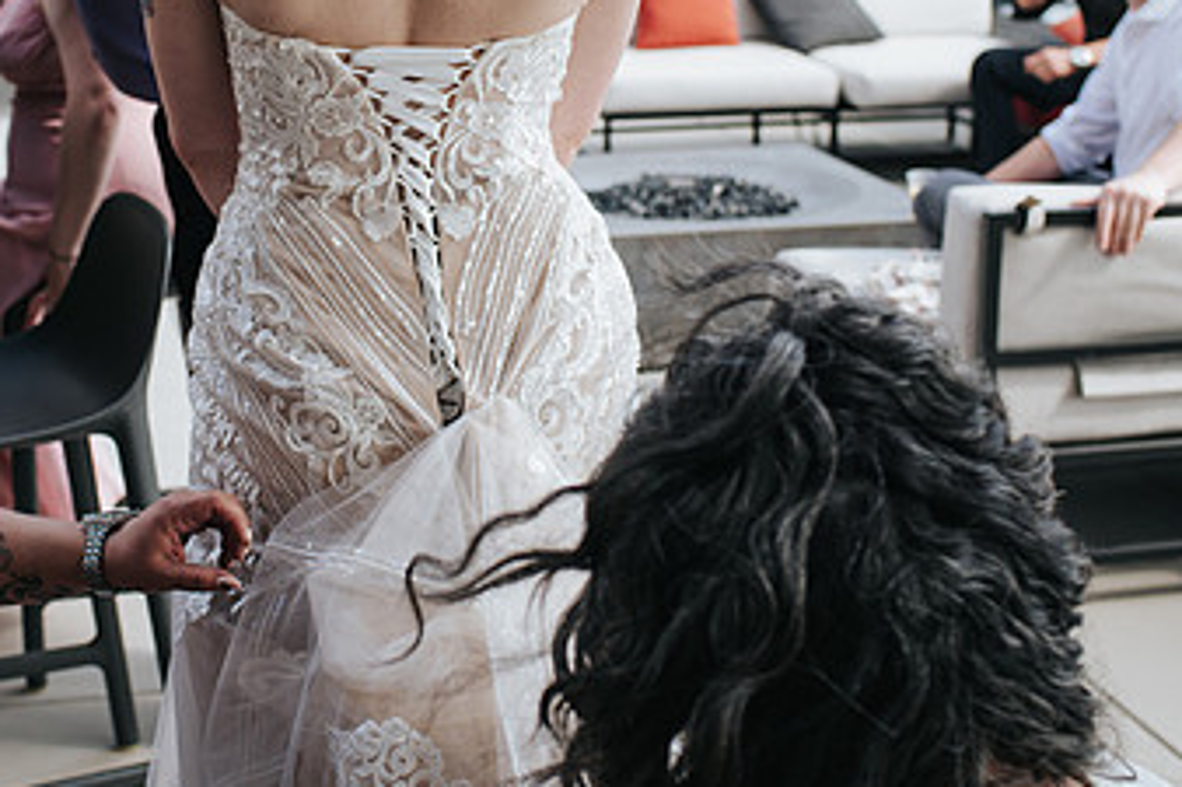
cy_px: 217
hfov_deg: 33.0
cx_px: 364
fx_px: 1969
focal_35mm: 60
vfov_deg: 22.4
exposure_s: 1/500
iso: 280
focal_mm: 35
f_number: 3.5
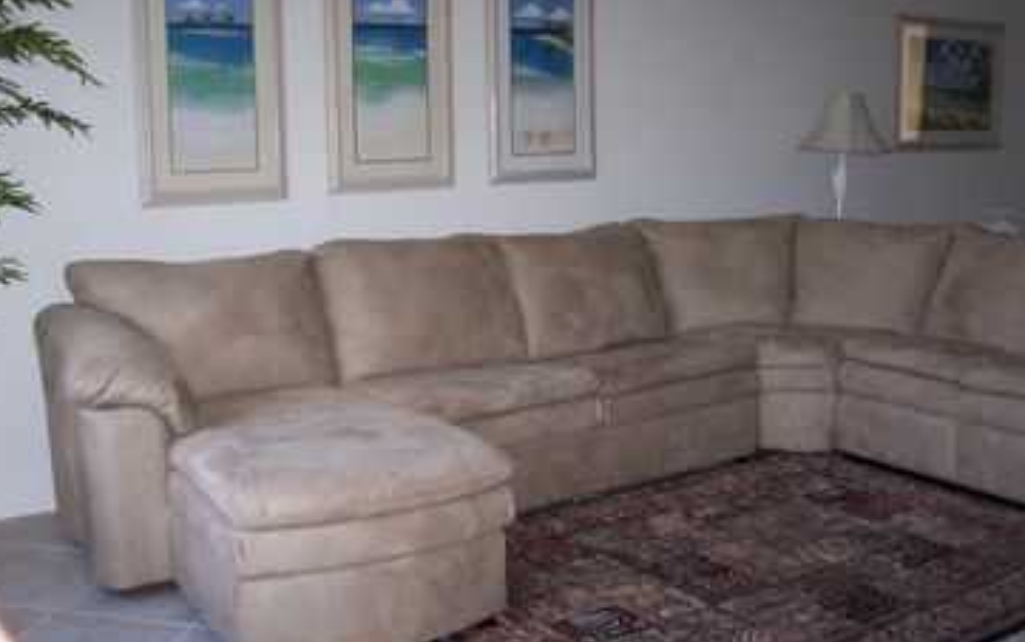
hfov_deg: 49.3
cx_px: 505
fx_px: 1118
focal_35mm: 40
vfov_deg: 32.0
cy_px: 295
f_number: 2.8
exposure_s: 1/60
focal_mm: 5.6
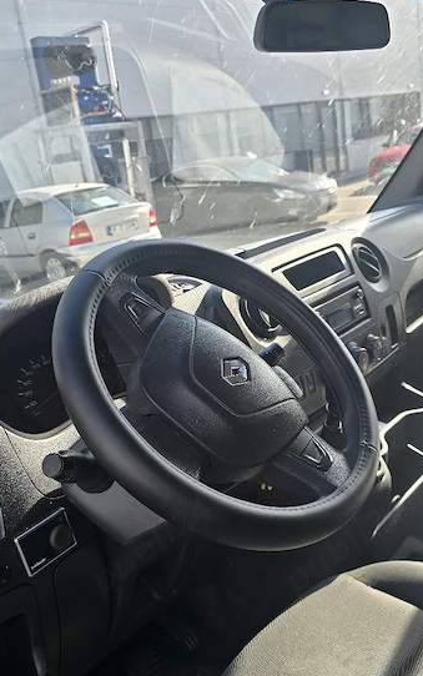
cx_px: 222
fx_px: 664
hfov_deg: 35.3
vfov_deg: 53.9
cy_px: 367
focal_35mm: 36
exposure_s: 1/213
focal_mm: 6.3
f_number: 1.7
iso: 12
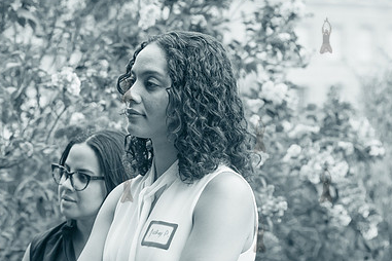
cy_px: 184
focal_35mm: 140
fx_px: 1524
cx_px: 127
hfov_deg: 14.6
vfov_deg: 9.8
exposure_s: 1/400
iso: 1000
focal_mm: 92
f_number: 4.5
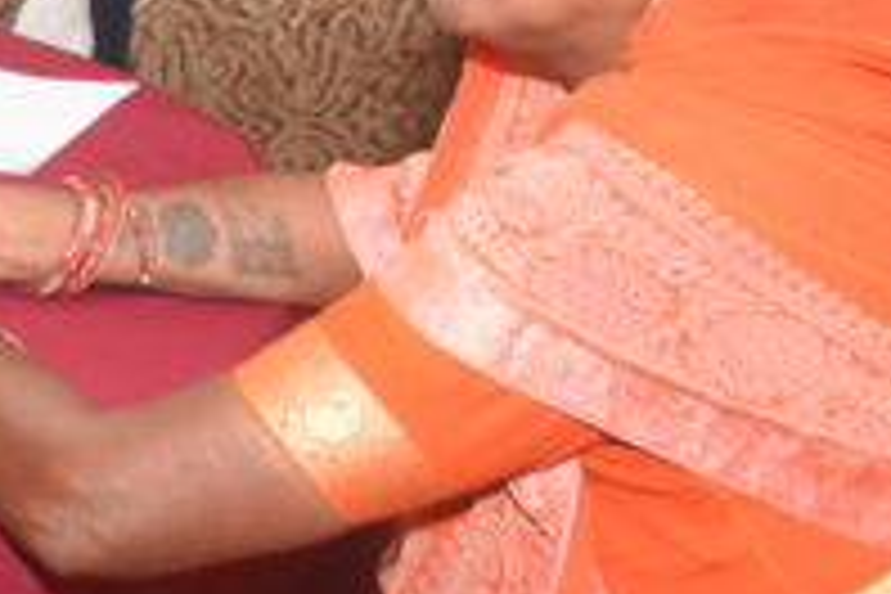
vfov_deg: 10.3
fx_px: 3267
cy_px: 38
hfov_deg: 14.1
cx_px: -621
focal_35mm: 132
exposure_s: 1/100
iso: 3200
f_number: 7.1
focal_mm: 34
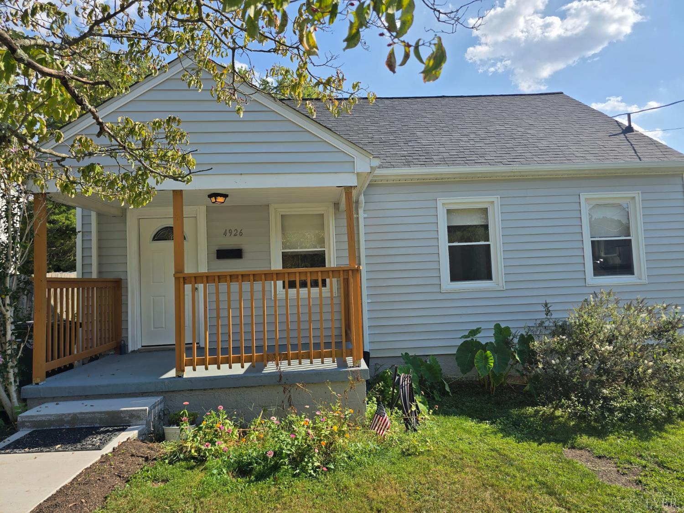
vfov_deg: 58.9
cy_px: 256
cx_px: 342
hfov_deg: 73.9
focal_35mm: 23
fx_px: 454
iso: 12
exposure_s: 1/852
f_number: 1.7
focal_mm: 6.3
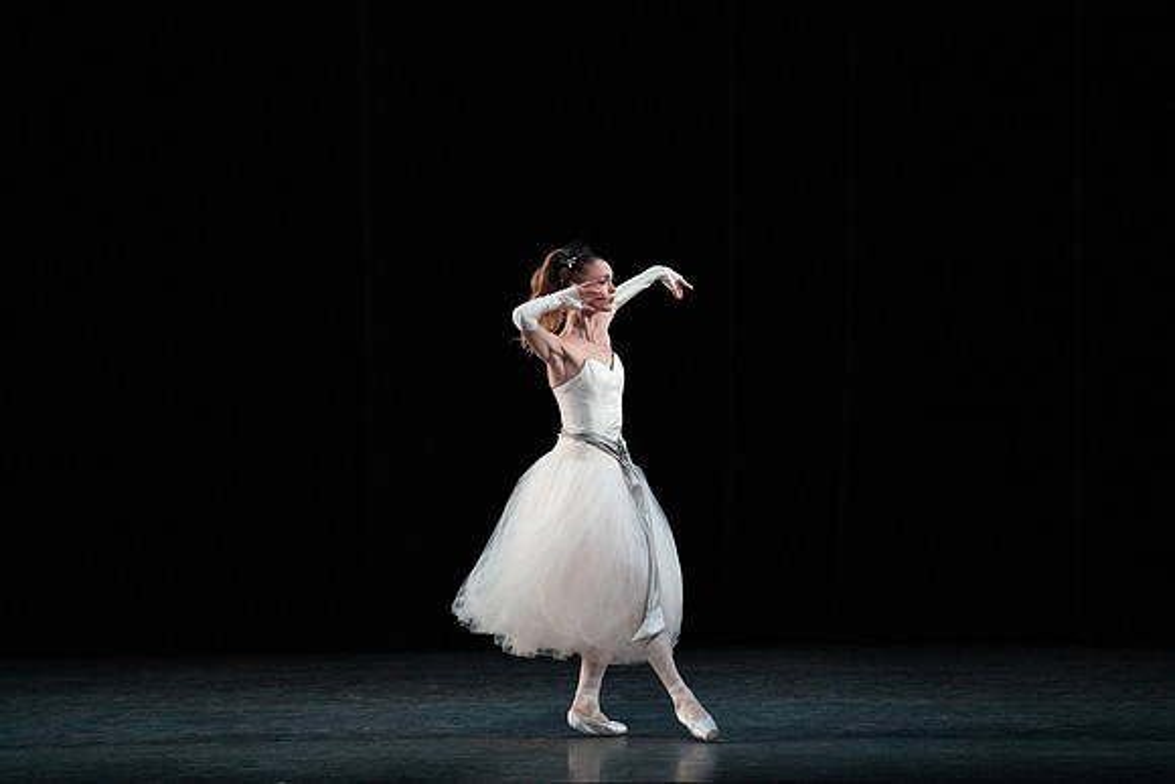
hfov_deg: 10.3
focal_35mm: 200
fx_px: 6529
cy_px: 392
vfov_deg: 6.9
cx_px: 588
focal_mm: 200
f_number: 5.6
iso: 16000
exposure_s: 1/400
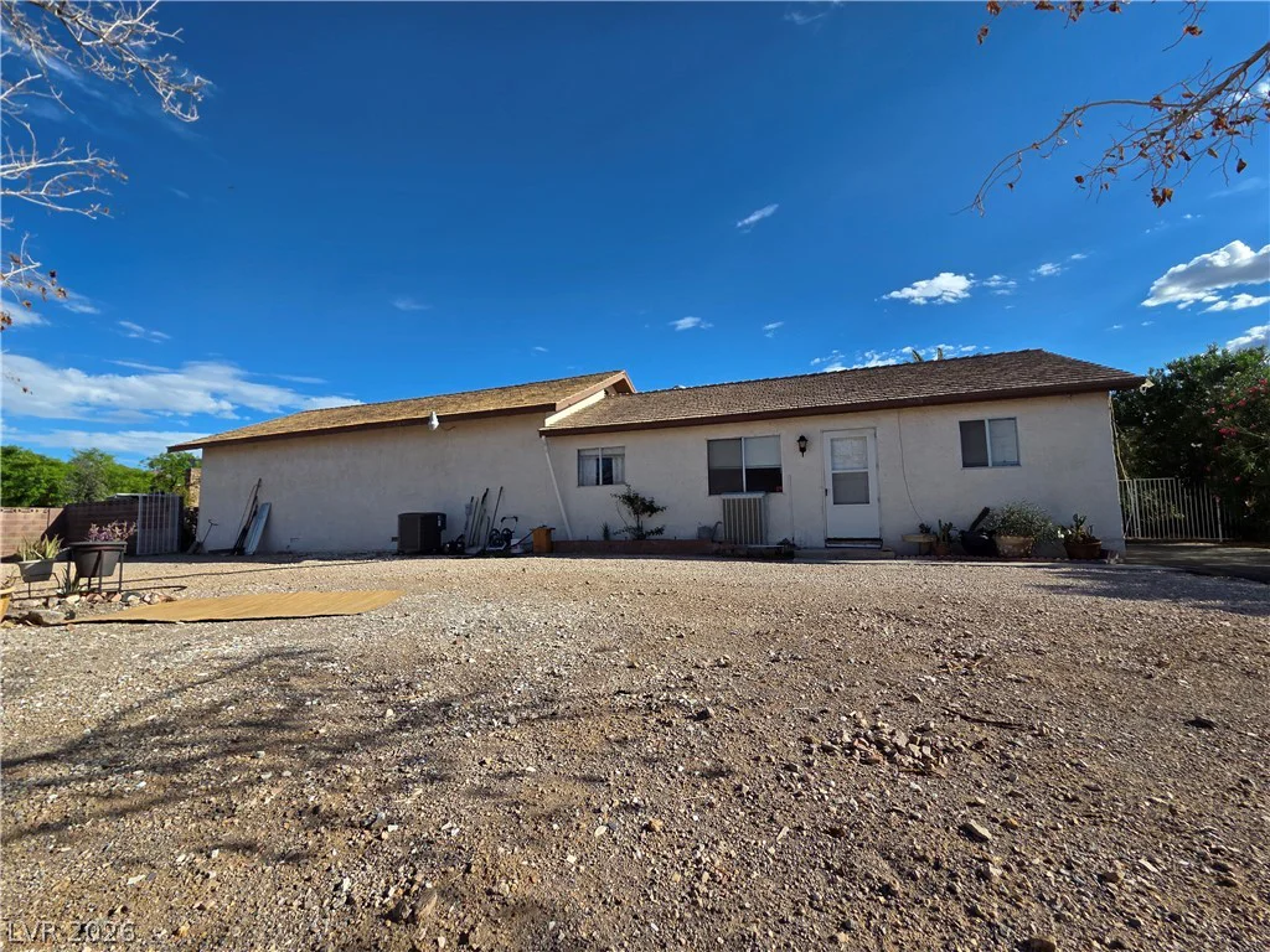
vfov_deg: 89.9
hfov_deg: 106.2
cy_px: 476
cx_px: 635
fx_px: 477
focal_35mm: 13
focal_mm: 2.2
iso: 50
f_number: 2.2
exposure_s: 1/2378
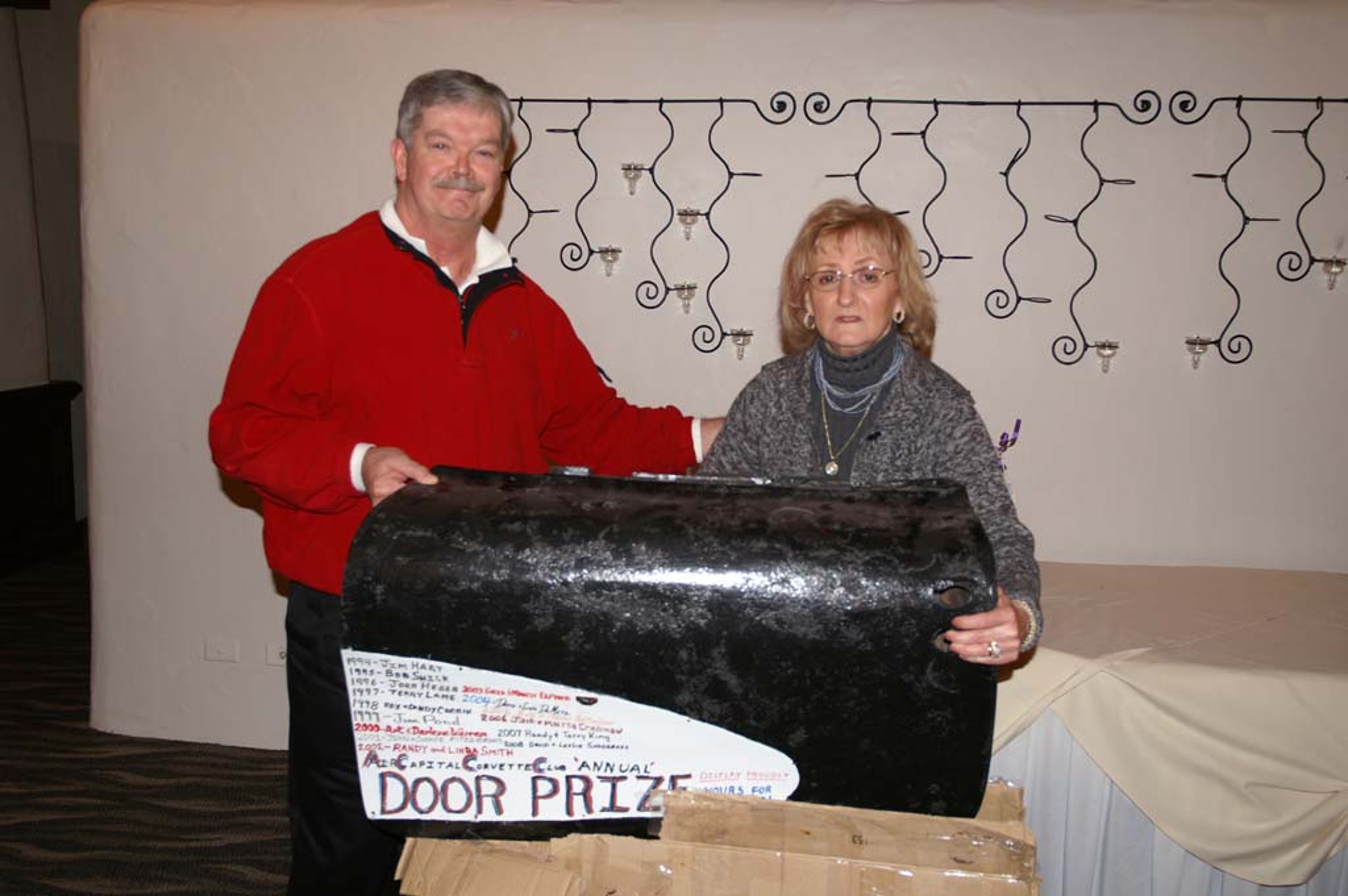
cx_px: 674
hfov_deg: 57.3
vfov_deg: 39.9
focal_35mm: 33
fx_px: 1235
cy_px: 448
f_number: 3.5
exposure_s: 1/60
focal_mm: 22
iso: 200
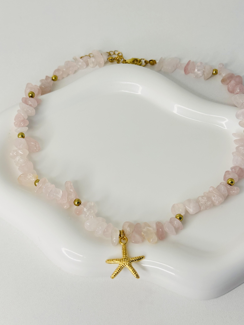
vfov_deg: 36.1
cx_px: 127
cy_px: 146
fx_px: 498
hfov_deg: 27.5
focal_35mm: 53
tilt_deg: -56.9
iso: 64
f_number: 1.78
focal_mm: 6.76
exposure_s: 1/60
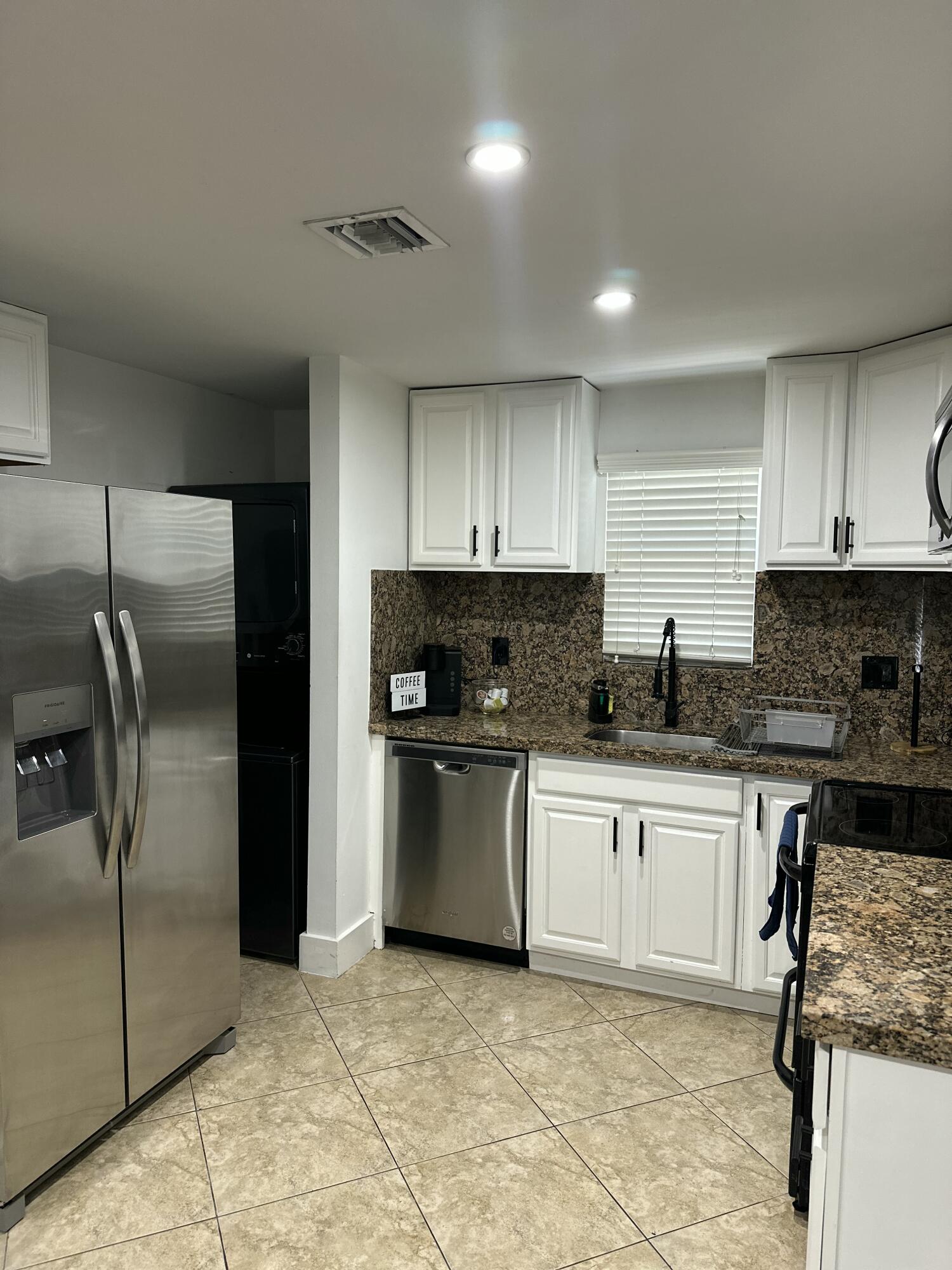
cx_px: 476
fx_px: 880
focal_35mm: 24
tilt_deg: -3.7
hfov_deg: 56.8
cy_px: 635
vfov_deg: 71.6
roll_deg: -1.0
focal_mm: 6.86
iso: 200
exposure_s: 1/60
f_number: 1.78
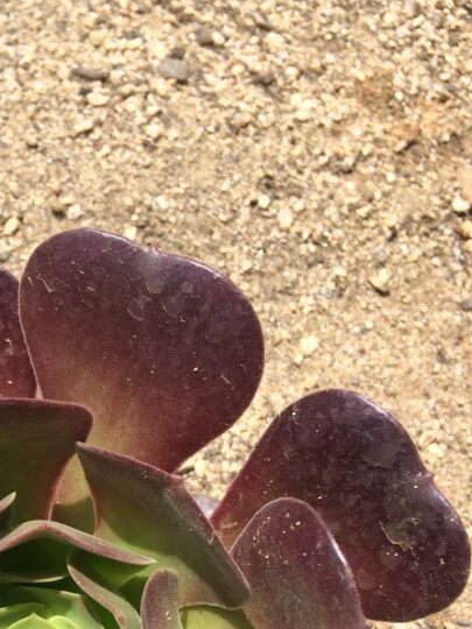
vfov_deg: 33.0
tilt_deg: -66.7
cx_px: 28
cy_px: 573
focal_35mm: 55
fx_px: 1000
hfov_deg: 25.5
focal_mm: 4.15
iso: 32
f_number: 2.2
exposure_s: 1/1466
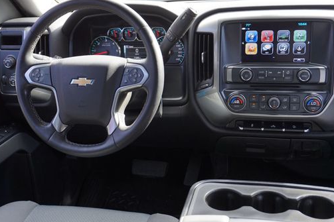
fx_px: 390
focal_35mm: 42
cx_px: 163
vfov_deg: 31.8
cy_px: 87
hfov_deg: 46.4
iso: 160
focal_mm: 22
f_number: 4
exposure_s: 1/60
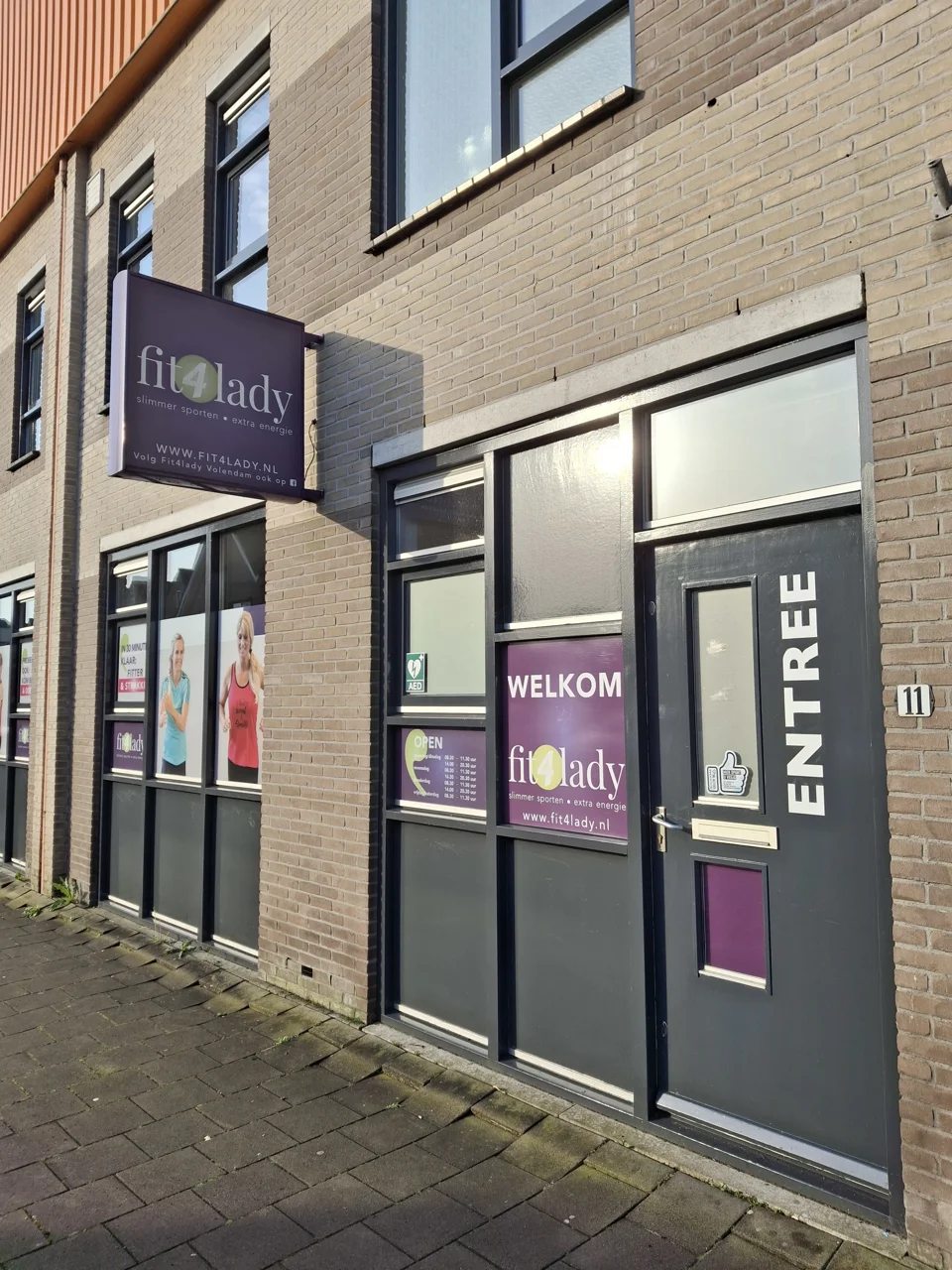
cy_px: 635
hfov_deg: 54.9
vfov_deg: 69.4
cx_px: 476
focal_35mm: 25
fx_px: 917
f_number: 1.8
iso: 25
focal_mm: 4.69
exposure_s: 1/1033
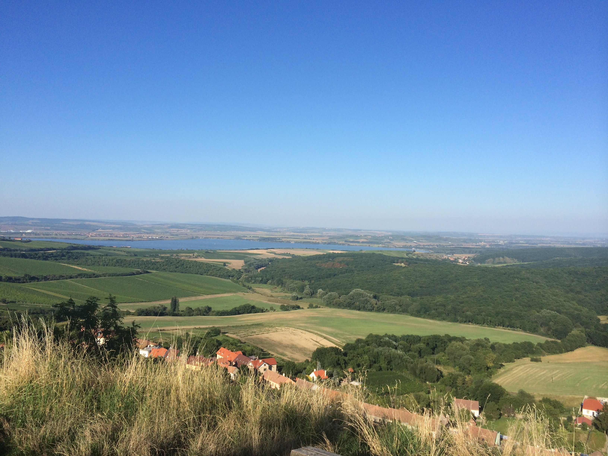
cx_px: 304
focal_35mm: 30
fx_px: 527
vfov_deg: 46.8
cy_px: 228
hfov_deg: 60.0
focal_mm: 4.12
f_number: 2.2
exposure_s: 1/2283
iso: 32
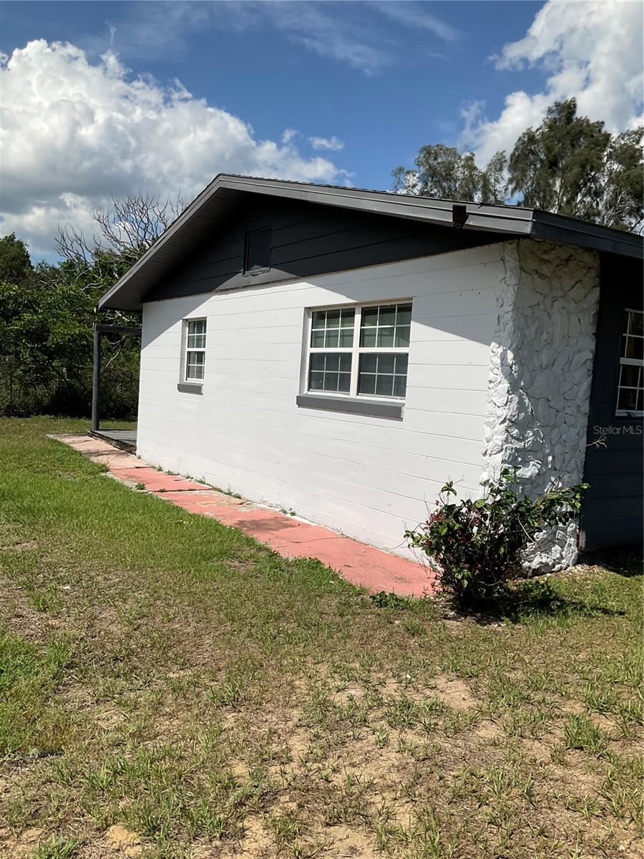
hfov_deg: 48.2
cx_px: 322
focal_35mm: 29
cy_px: 430
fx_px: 719
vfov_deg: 61.7
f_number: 1.8
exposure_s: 1/4405
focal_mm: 3
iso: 16
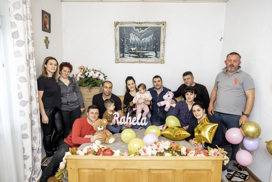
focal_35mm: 24
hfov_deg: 72.8
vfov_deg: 52.3
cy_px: 91
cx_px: 136
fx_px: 185
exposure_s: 1/160
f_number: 2.8
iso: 800
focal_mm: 16
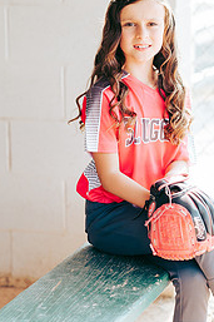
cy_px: 98
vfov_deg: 13.8
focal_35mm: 149
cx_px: 131
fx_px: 1330
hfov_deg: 9.2
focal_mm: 85
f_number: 2.8
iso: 160
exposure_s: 1/320
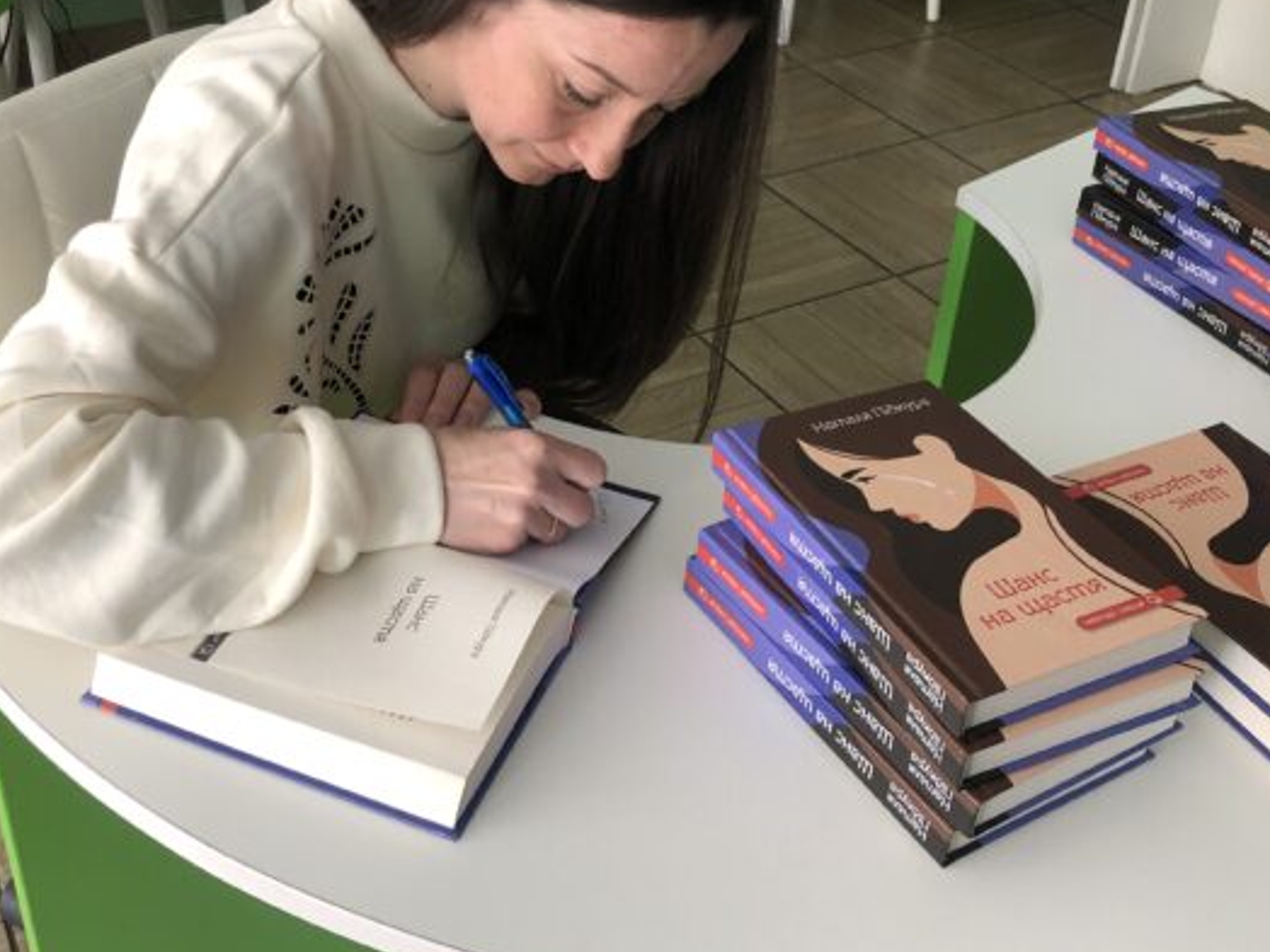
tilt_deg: -34.0
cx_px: 567
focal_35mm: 41
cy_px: 320
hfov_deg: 45.7
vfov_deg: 34.8
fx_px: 1504
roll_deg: -1.9
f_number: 1.8
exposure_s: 1/24
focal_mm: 4
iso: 40
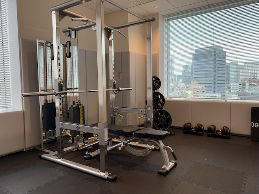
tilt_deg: -3.4
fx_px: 195
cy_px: 97
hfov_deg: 67.3
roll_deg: +0.9
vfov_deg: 53.1
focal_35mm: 26
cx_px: 130
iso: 80
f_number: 1.8
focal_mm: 4.25
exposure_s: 1/121
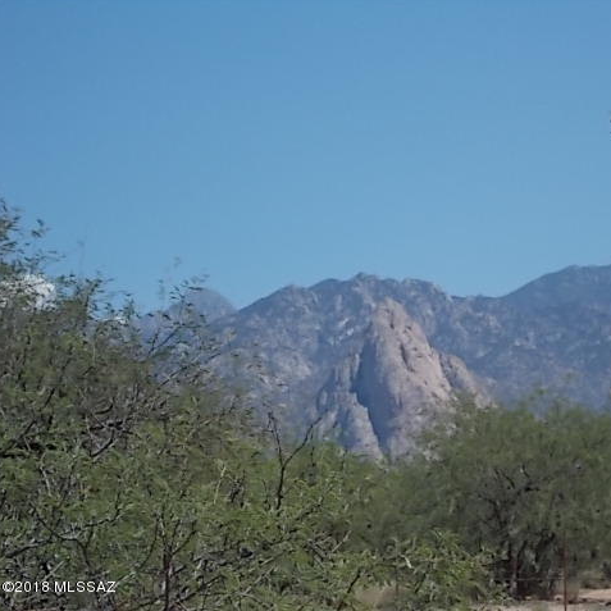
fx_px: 2676
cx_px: 405
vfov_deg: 13.0
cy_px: 305
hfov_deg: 13.0
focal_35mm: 134
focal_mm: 20.1
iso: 100
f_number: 6
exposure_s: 1/500
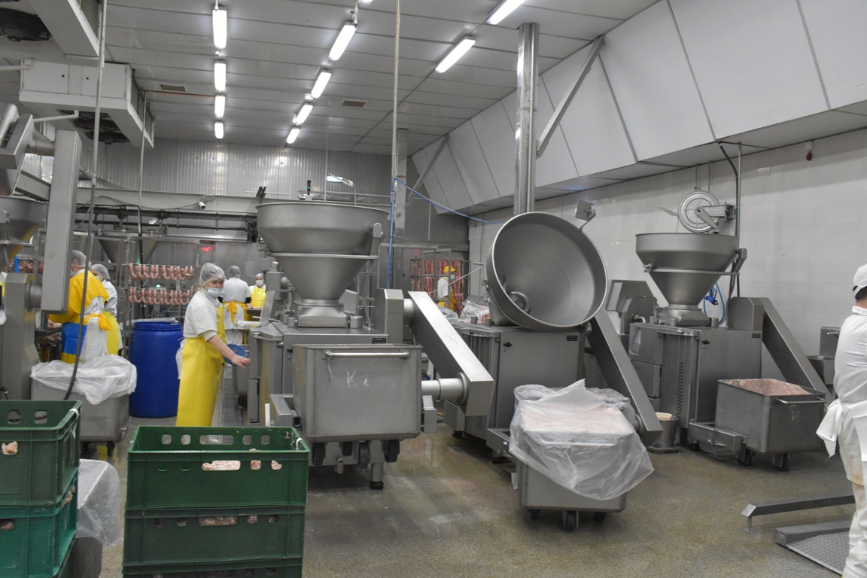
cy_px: 289
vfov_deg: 47.9
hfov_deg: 67.4
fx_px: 650
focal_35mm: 27
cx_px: 434
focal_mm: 18
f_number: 6.3
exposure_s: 1/160
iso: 5000
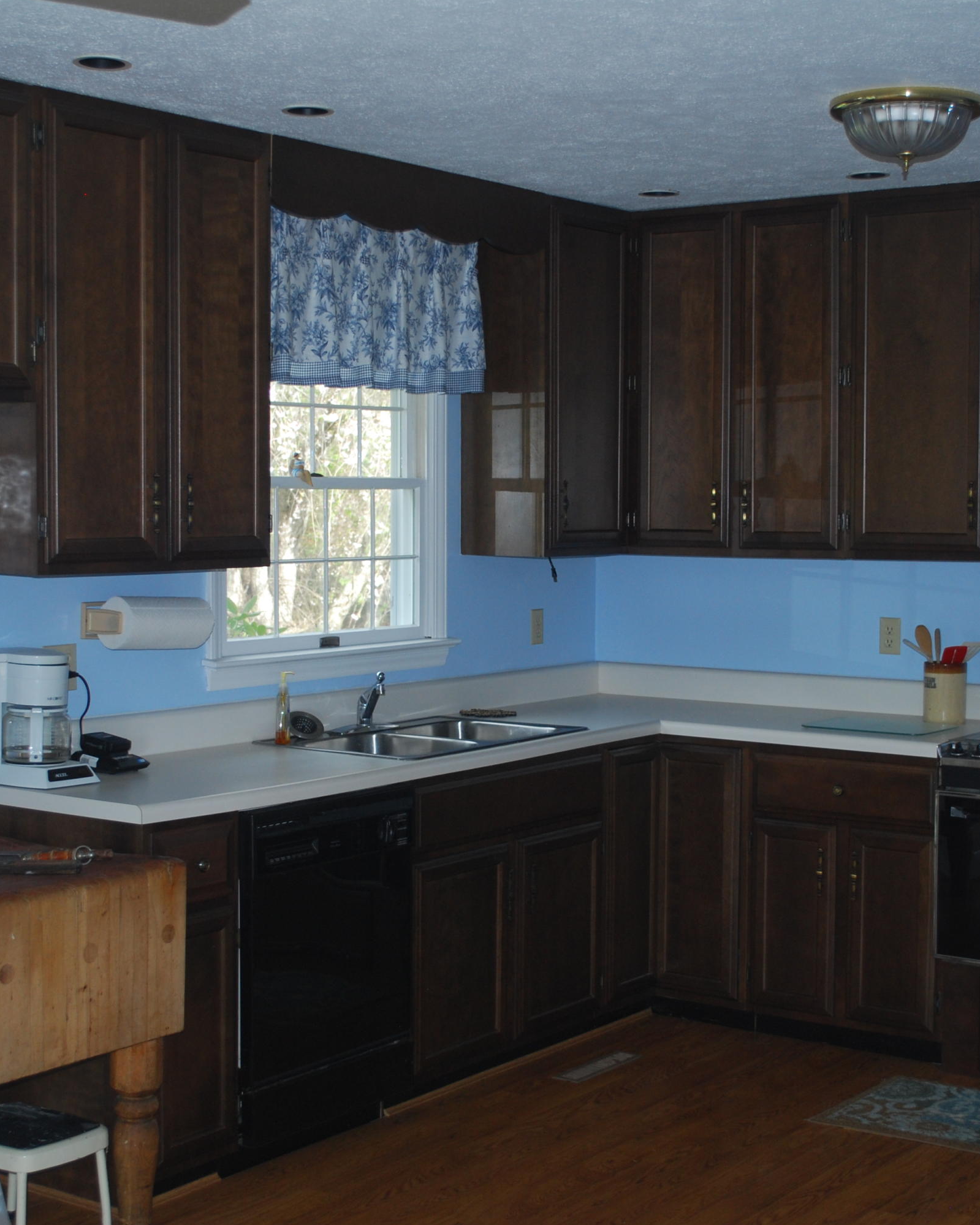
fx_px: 1994
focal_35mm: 55
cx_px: 515
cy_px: 613
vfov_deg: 34.2
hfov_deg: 27.6
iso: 280
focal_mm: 26
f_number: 4.5
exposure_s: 1/60
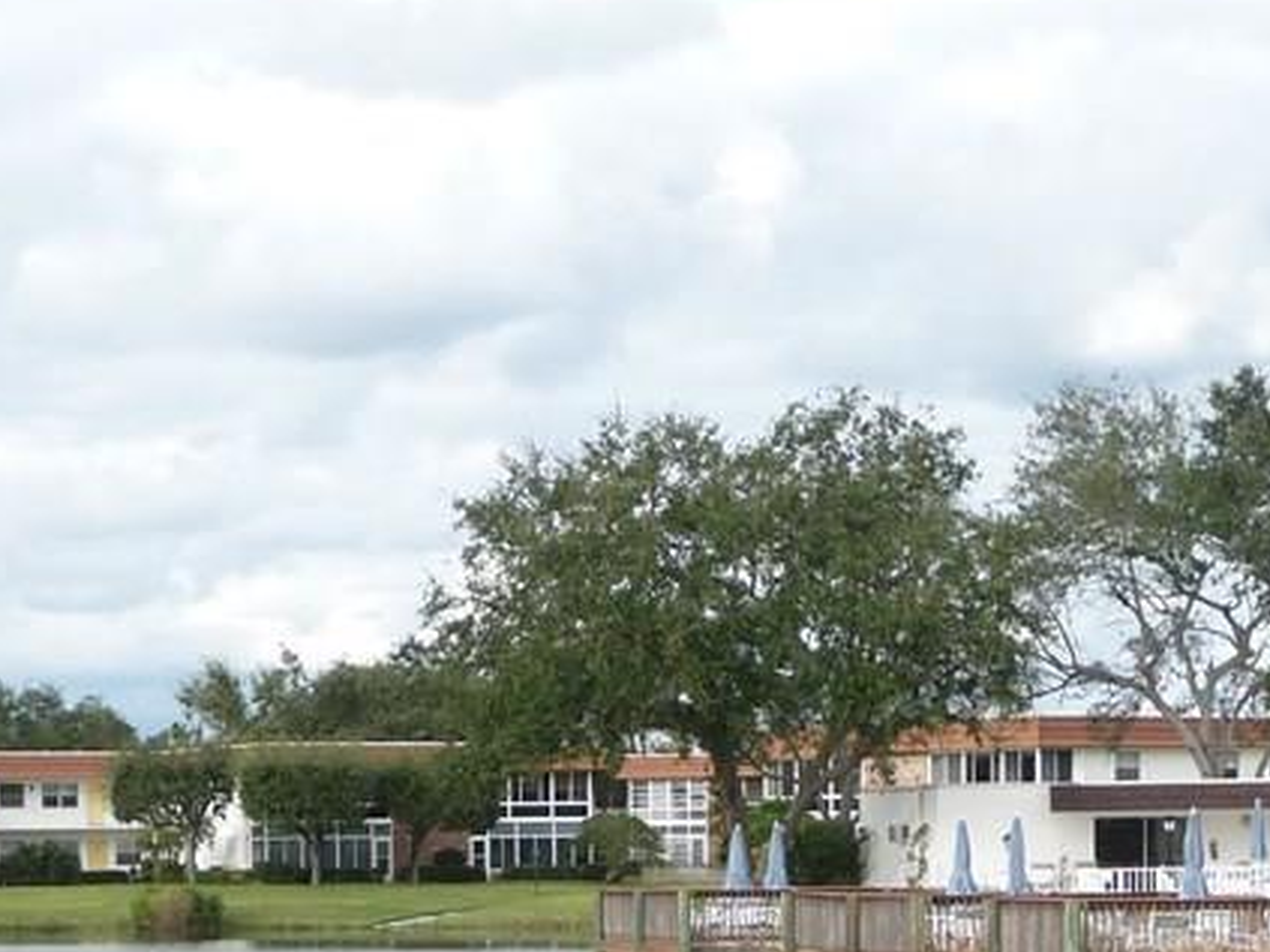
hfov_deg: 18.0
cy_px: 1108
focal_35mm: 109
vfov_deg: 13.3
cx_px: 366
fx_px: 3998
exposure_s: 1/250
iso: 100
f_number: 4.1
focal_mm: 7.6
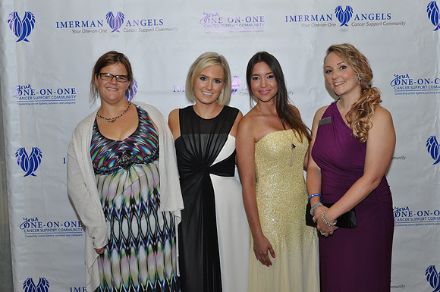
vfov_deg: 28.0
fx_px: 586
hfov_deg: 41.2
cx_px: 220
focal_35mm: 48
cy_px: 146
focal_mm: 32
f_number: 5.6
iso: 640
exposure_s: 1/60
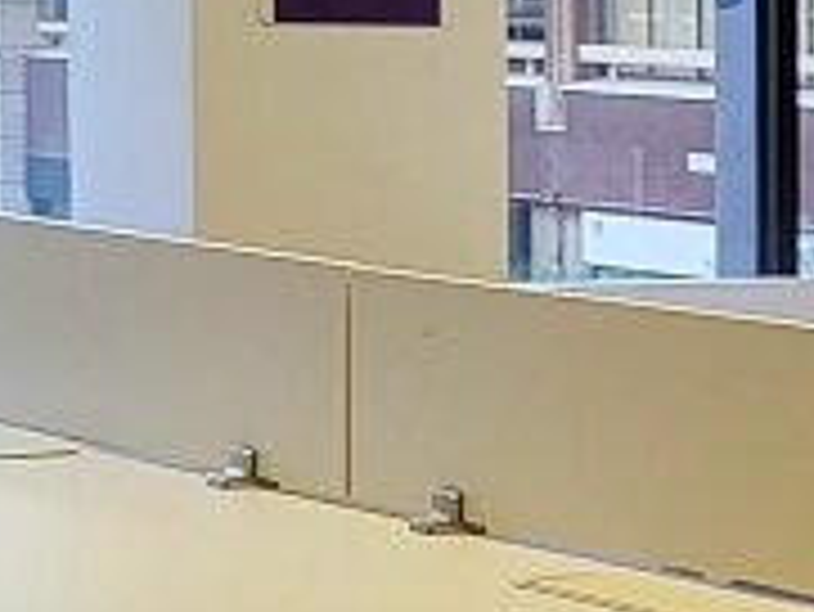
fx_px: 3459
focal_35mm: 147
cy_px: 837
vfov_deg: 9.9
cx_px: 1394
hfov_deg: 12.4
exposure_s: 1/100
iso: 100
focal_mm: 5.4
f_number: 1.8
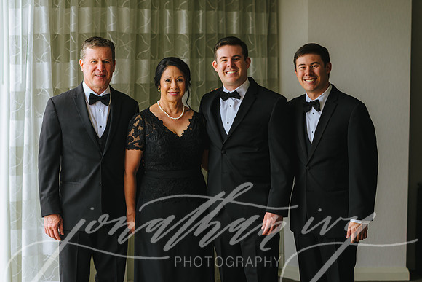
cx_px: 211
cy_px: 141
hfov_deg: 23.9
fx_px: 997
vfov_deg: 16.1
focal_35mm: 85
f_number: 3.2
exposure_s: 1/160
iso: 320
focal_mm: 85
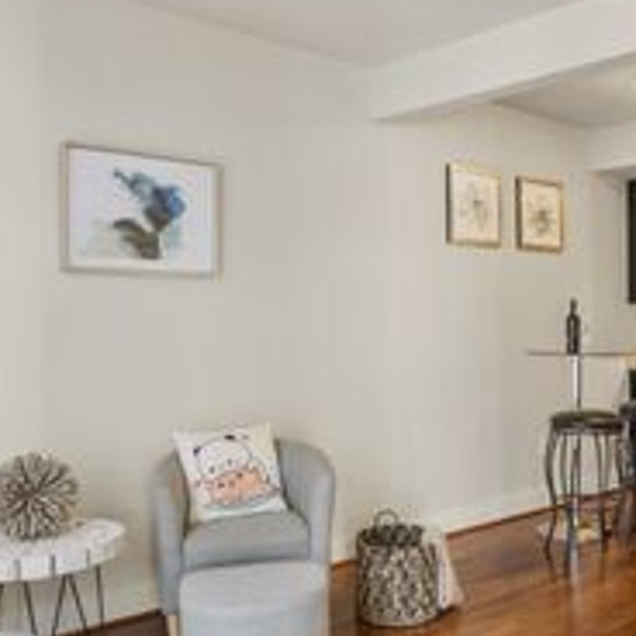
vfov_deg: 44.8
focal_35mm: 37
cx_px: 480
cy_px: 361
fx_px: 769
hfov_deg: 43.4
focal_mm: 16
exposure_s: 1.3
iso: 100
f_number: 11
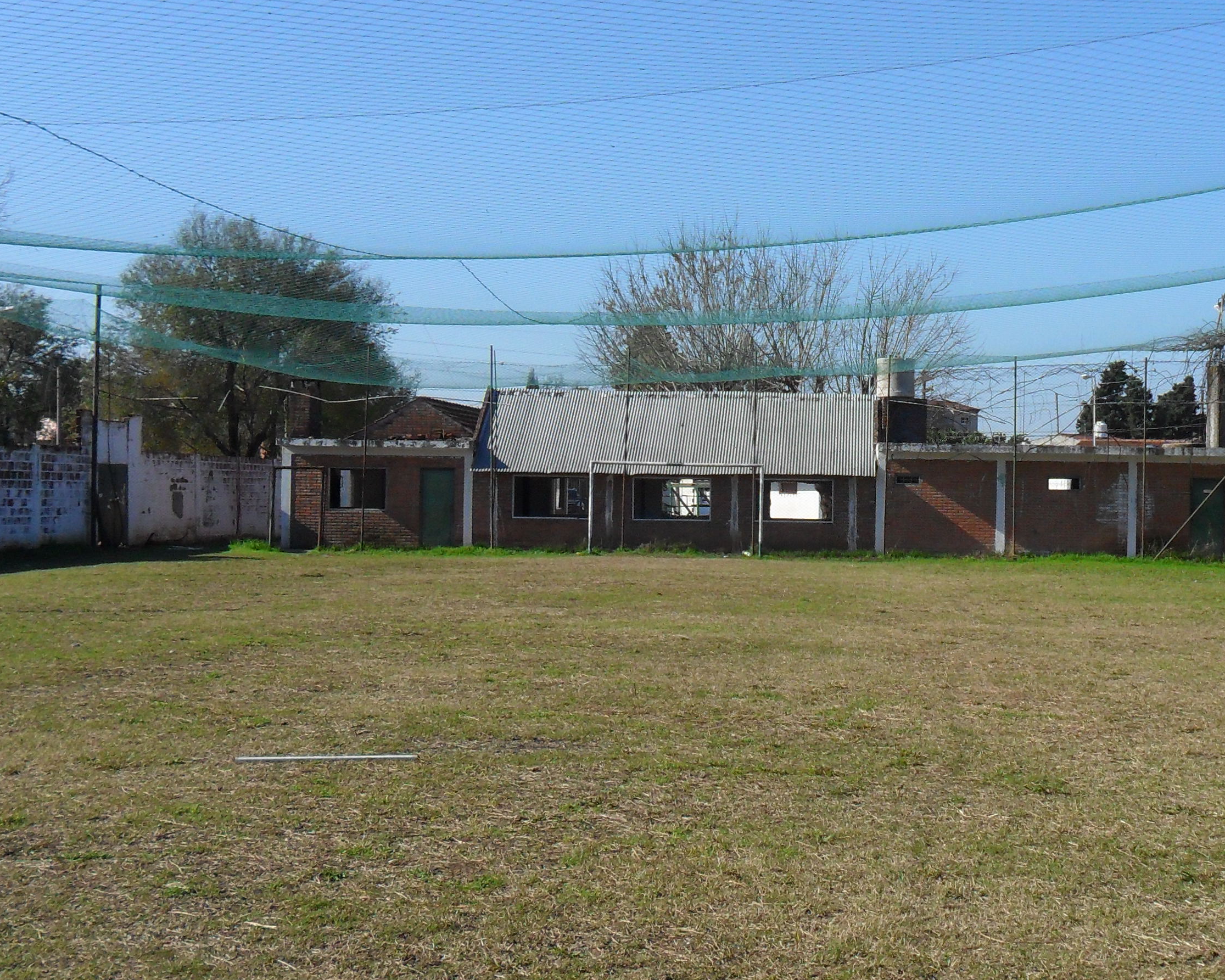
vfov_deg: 27.1
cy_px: 495
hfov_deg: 33.1
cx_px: 859
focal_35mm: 56
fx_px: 2030
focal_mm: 5.7
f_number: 3.7
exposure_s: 1/1000
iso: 100
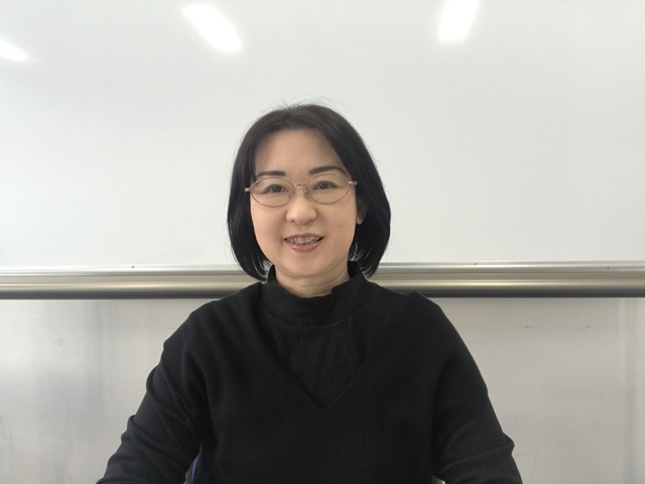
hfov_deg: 56.8
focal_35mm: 32
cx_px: 322
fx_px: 596
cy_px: 242
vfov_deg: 44.2
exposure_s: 1/33
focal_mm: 2.87
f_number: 2.2
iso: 32
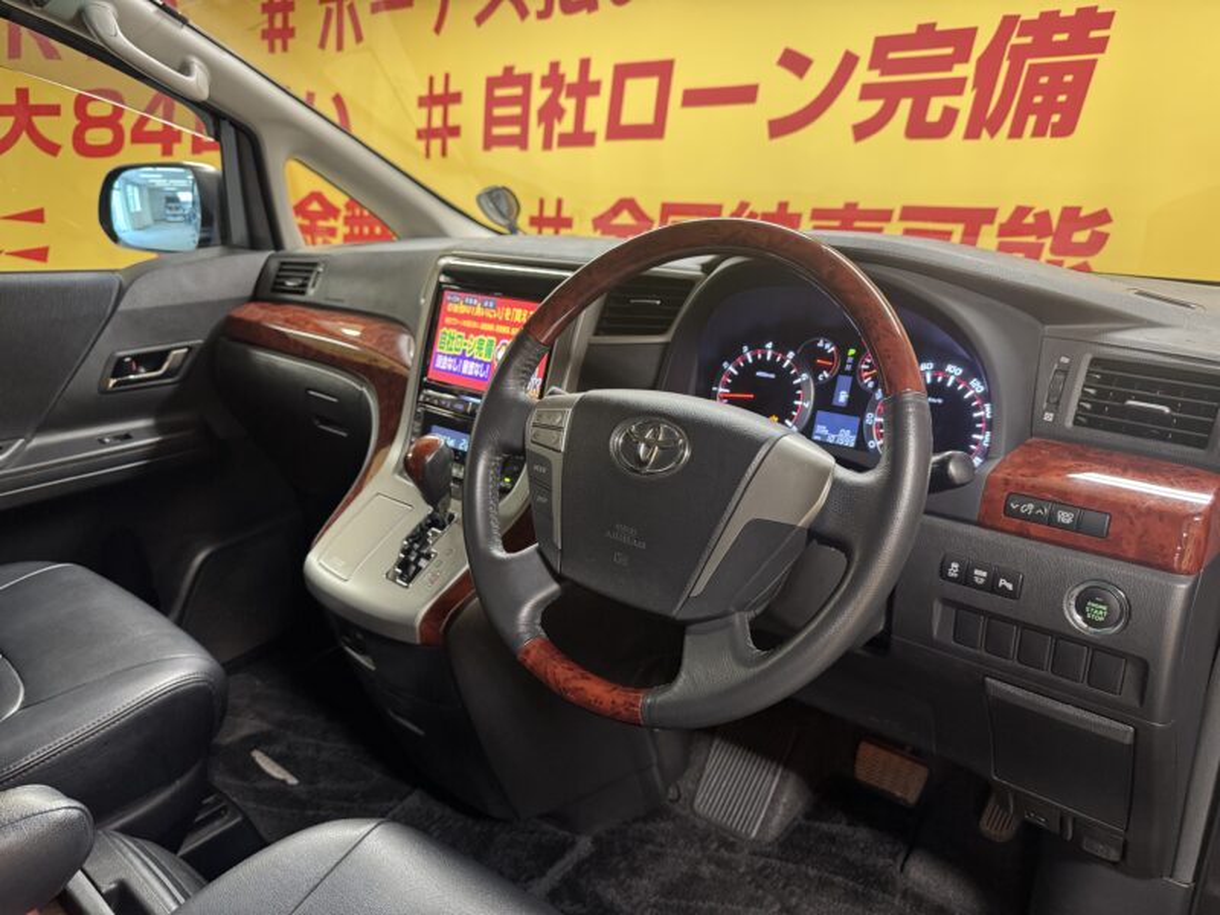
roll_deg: +1.6
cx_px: 610
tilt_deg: -18.7
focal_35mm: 24
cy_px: 458
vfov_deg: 56.8
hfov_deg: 71.6
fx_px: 846
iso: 320
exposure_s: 1/50
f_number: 1.78
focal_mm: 6.76
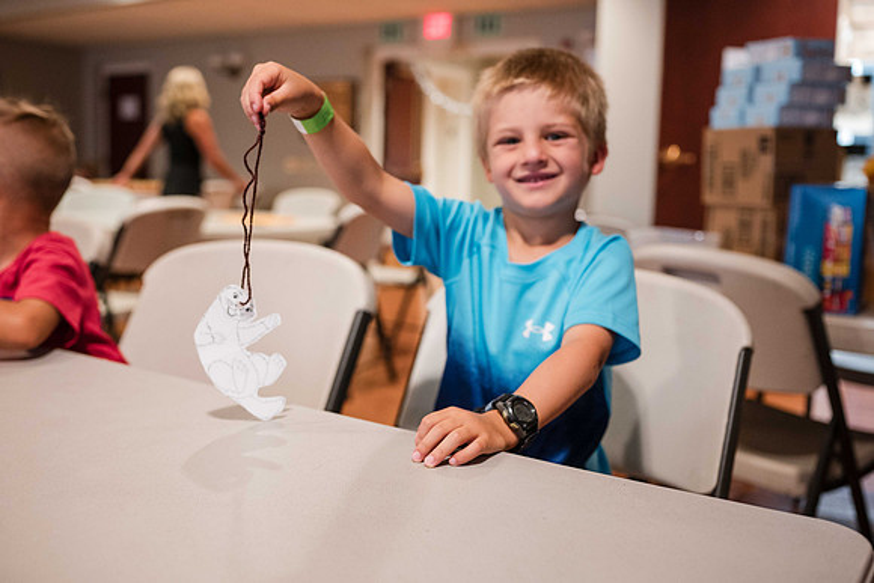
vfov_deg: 35.0
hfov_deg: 50.6
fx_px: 924
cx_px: 431
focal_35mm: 38
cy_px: 290
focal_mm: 35
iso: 3200
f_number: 2.8
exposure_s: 1/125
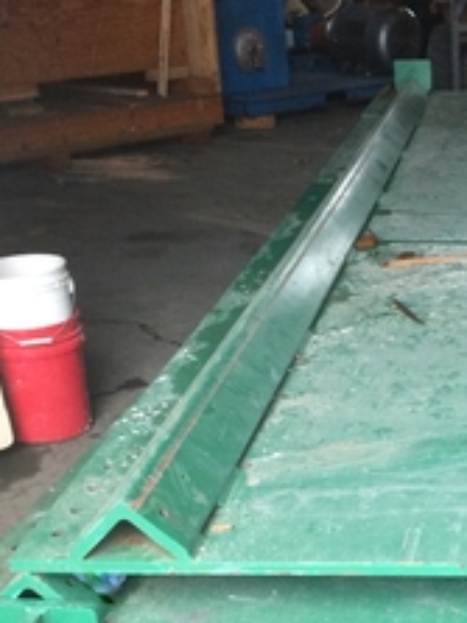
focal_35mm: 65
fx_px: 1170
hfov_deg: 21.8
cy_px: 576
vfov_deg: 28.5
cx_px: 463
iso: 100
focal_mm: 4.15
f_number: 2.2
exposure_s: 1/30
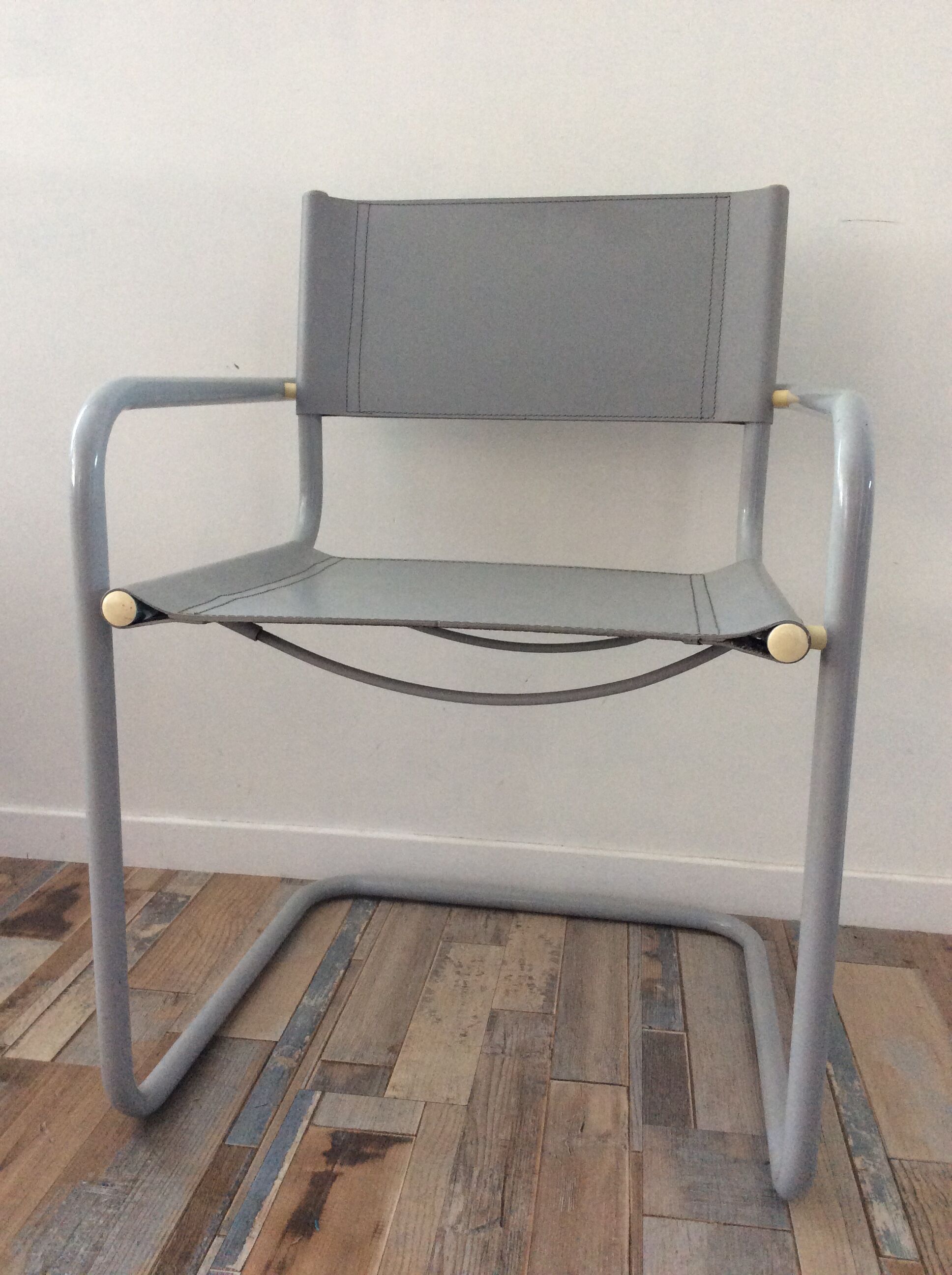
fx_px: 1177
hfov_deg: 44.1
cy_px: 638
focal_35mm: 32
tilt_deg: -12.6
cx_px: 476
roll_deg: -1.6
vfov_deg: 56.9
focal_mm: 3.3
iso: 125
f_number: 2.4
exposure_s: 1/25
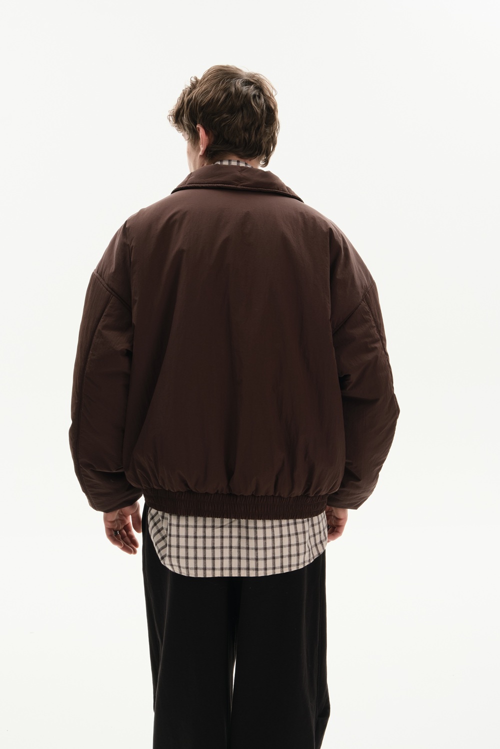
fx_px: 812
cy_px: 374
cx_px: 250
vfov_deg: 49.6
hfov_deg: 34.2
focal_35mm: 39
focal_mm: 25.7
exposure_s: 1/160
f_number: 10
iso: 400
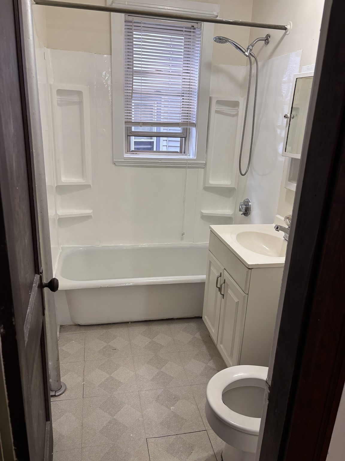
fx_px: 346
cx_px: 172
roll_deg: -4.8
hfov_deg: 53.1
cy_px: 230
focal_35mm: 26
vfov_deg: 67.3
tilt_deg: -18.7
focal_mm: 5.96
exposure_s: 1/60
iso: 160
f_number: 1.6
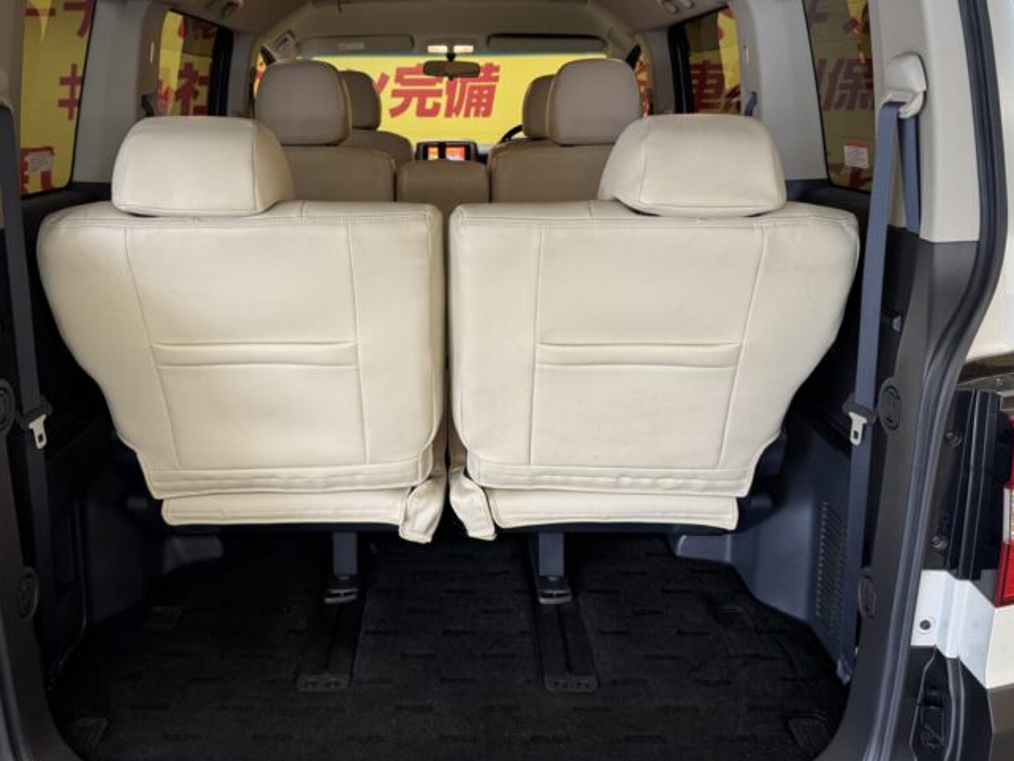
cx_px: 448
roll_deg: +0.2
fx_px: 879
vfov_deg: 46.6
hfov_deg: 59.8
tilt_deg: -13.8
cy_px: 319
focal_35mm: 30
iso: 160
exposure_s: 1/100
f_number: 1.78
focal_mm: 6.76
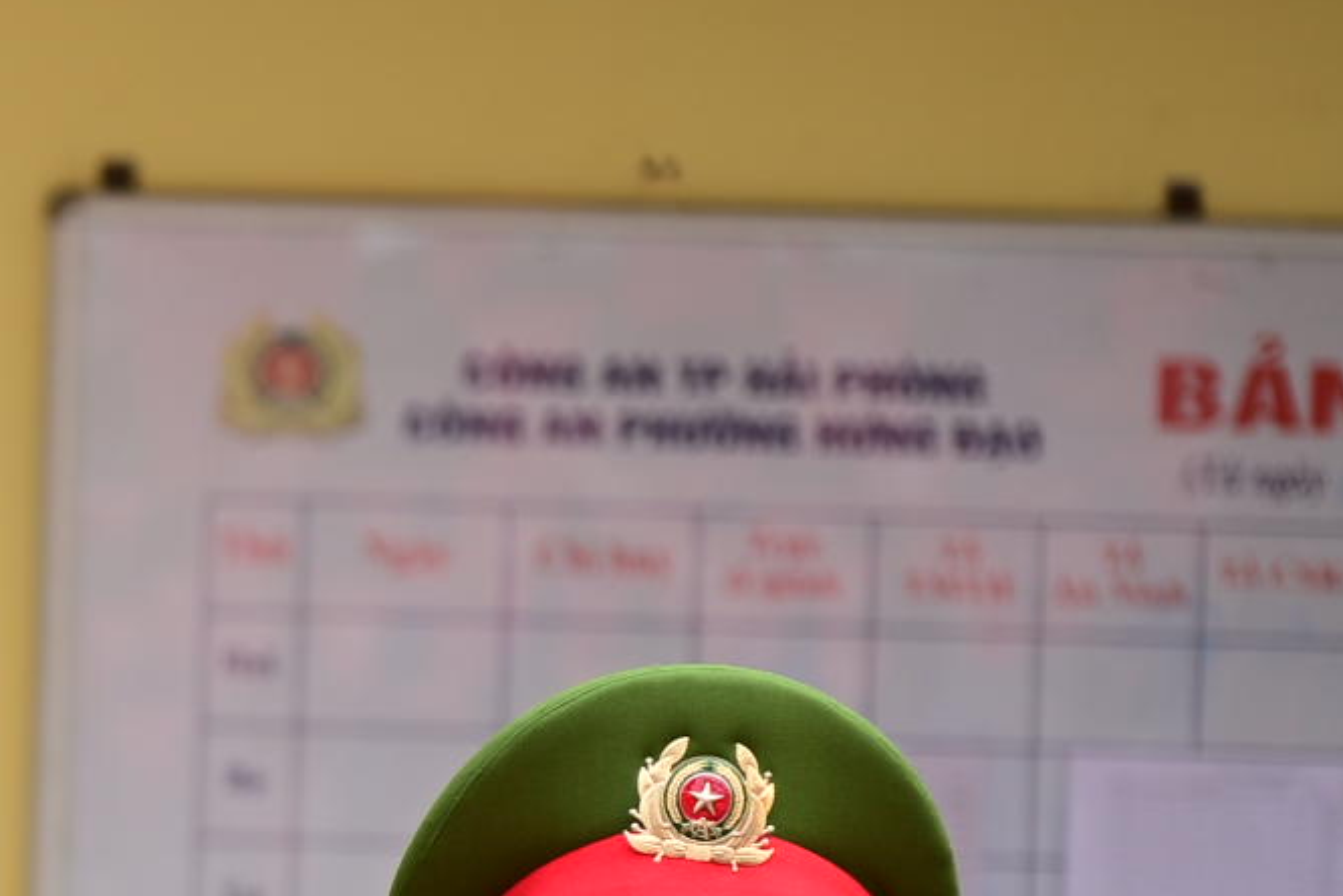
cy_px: 1945
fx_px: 17271
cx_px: -1696
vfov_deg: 2.9
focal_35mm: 463
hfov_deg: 4.4
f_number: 4
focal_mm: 102
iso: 100
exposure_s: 1/160
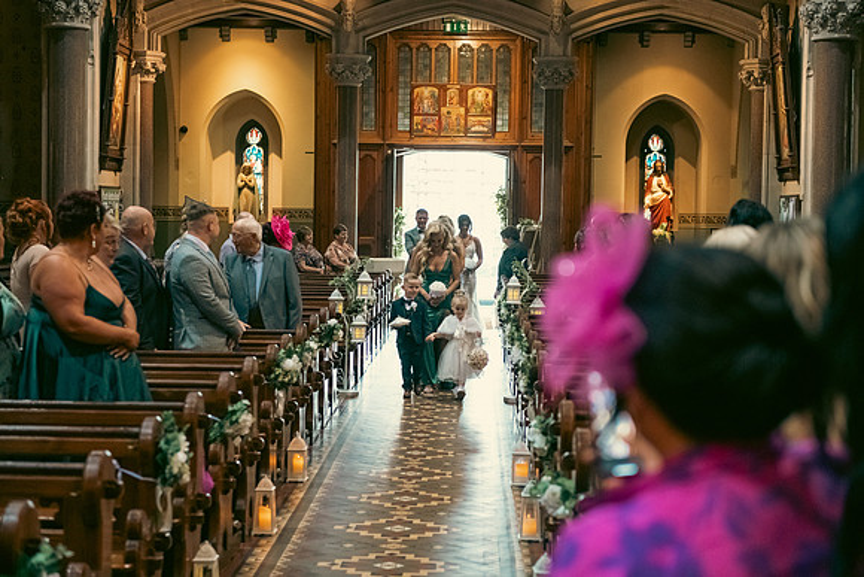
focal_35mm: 70
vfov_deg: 19.5
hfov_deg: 28.8
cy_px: 288
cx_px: 432
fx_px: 1680
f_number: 3.5
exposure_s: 1/160
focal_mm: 70
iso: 1600
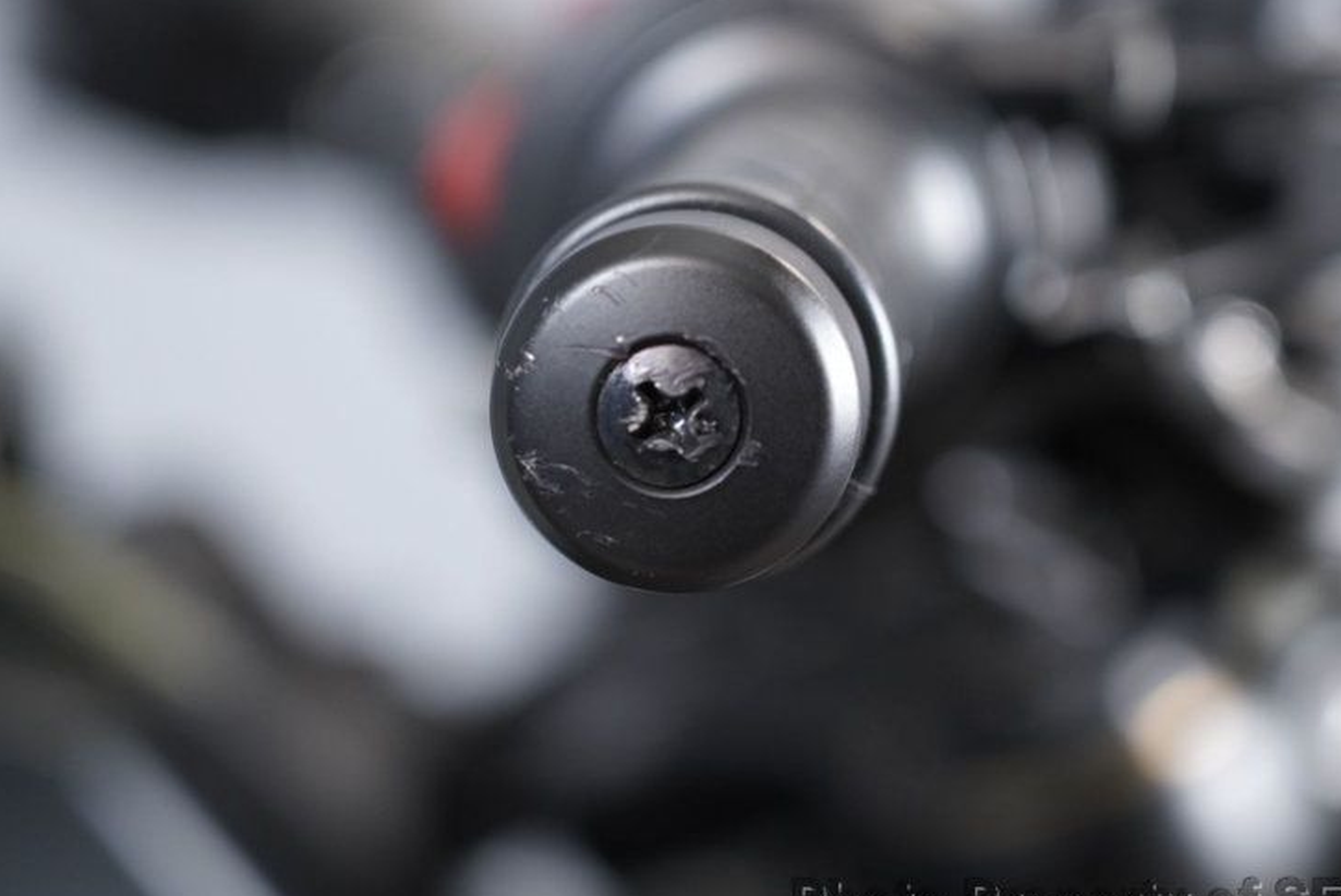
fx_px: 5516
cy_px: 326
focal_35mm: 148
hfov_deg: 13.9
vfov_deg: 9.3
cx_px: 641
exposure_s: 1/100
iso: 1600
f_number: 4
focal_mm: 105
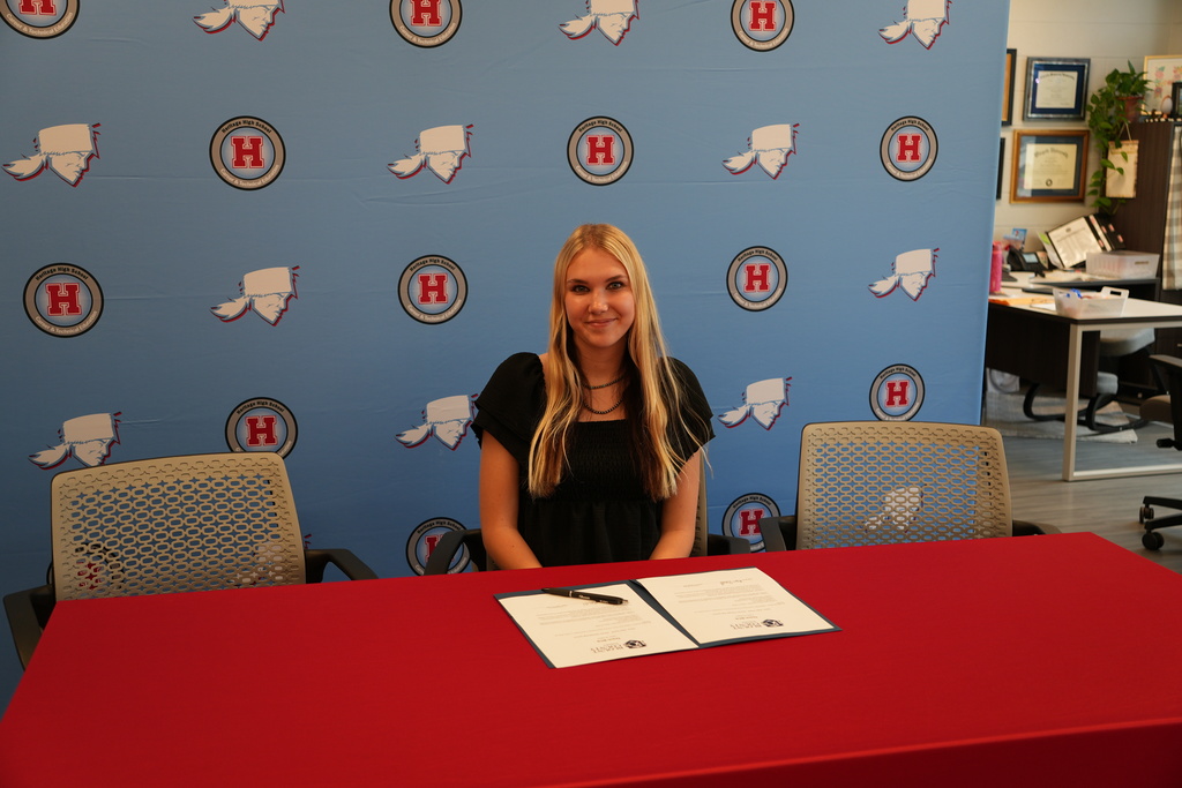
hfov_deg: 49.5
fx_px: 1281
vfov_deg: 34.2
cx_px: 591
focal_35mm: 39
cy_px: 394
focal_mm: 26
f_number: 2.8
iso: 160
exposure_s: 1/60
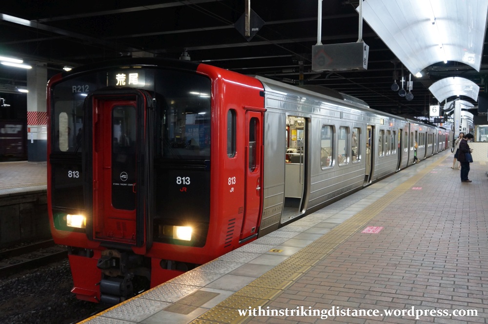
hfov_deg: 55.2
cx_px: 244
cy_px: 162
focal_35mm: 34
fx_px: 467
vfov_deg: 38.3
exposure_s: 1/60
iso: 1250
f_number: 4
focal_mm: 23
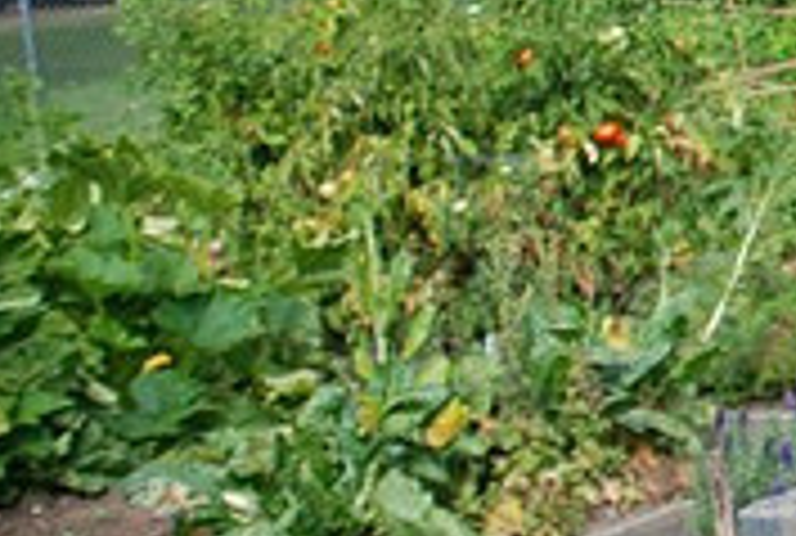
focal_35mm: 118
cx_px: 1250
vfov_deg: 11.7
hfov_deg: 15.7
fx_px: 2616
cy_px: 169
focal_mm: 24
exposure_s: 1/400
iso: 100
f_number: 4
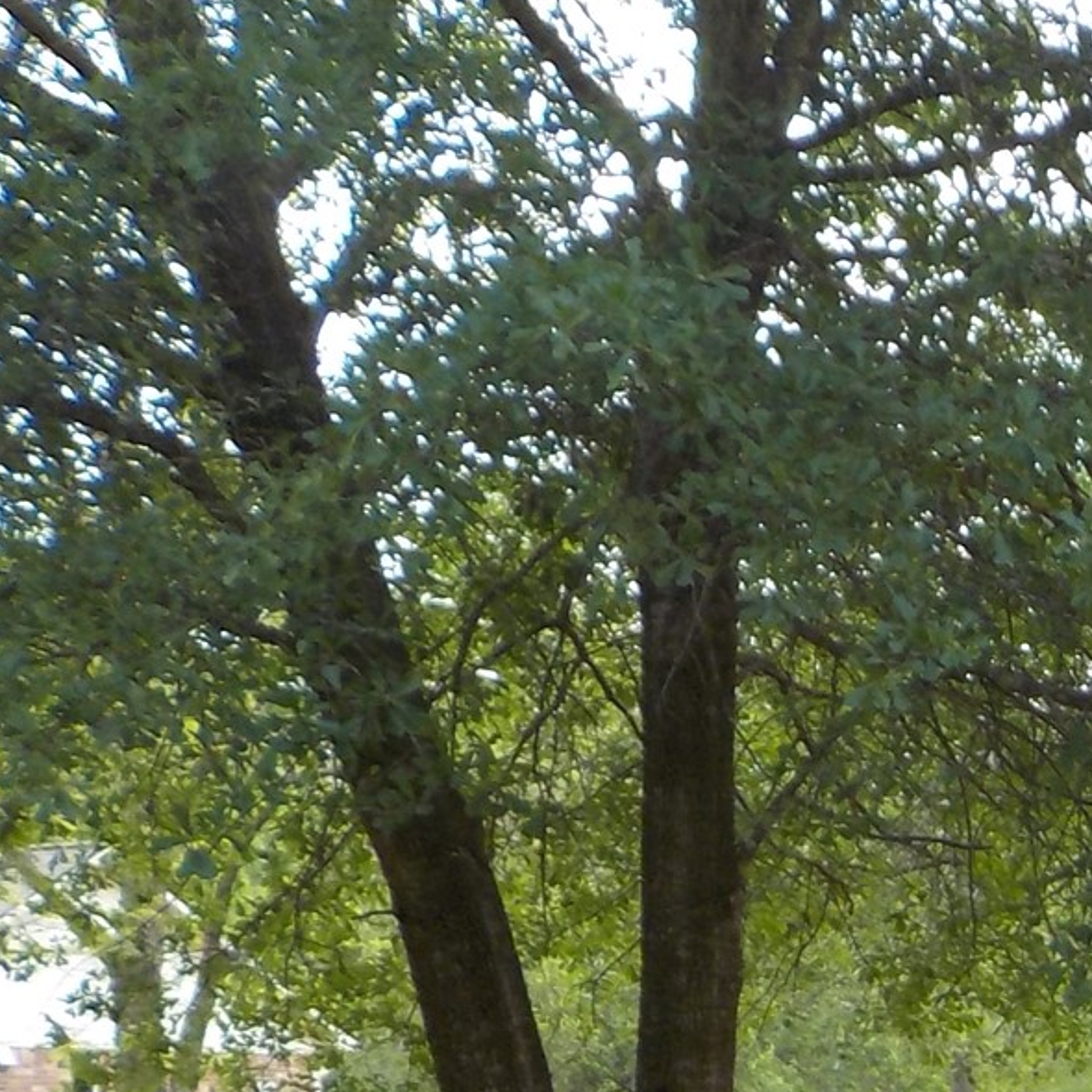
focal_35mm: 92
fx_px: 3284
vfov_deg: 17.7
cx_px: 1814
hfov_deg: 16.5
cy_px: 1416
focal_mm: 4.1
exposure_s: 1/100
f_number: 3.3
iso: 125
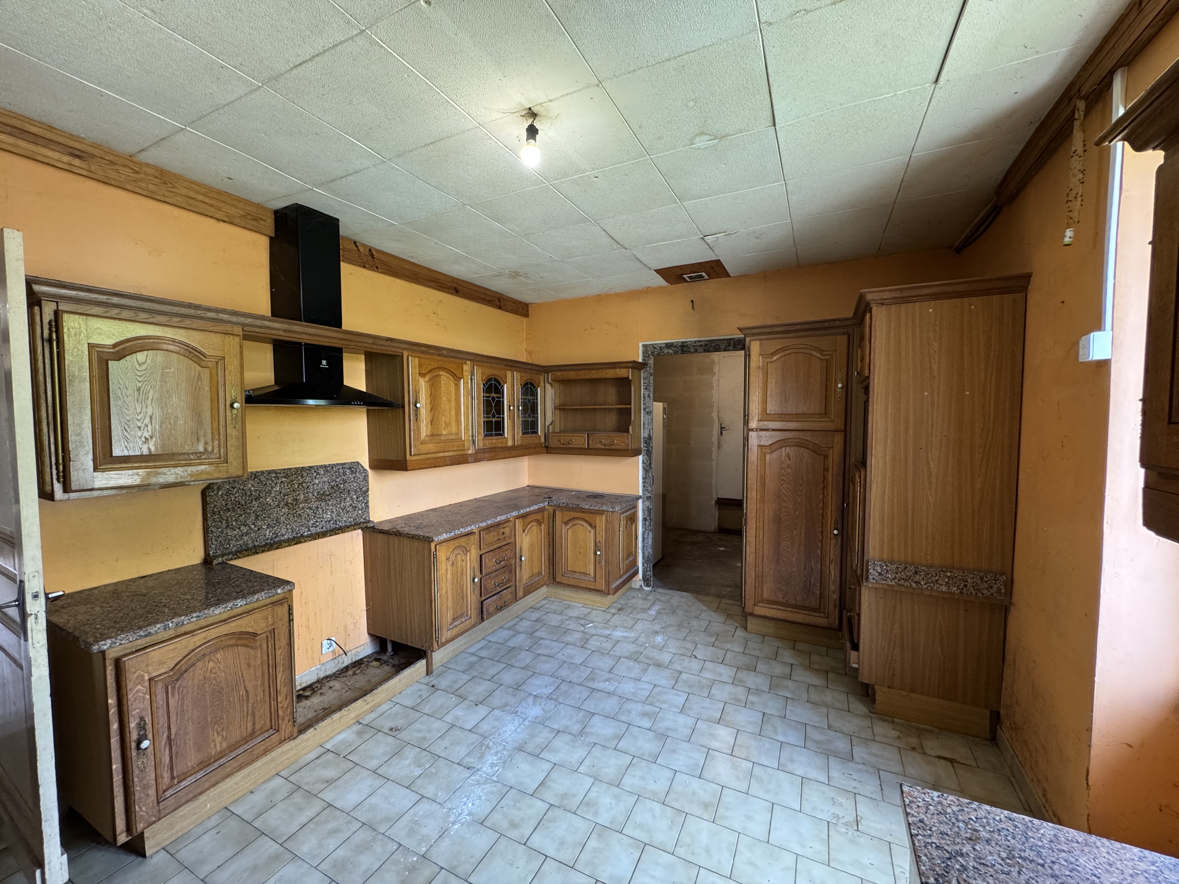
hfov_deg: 102.1
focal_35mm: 14
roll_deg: +0.4
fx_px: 477
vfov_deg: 85.7
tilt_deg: -2.6
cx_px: 590
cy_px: 442
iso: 250
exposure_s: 1/50
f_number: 2.2
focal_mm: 2.22
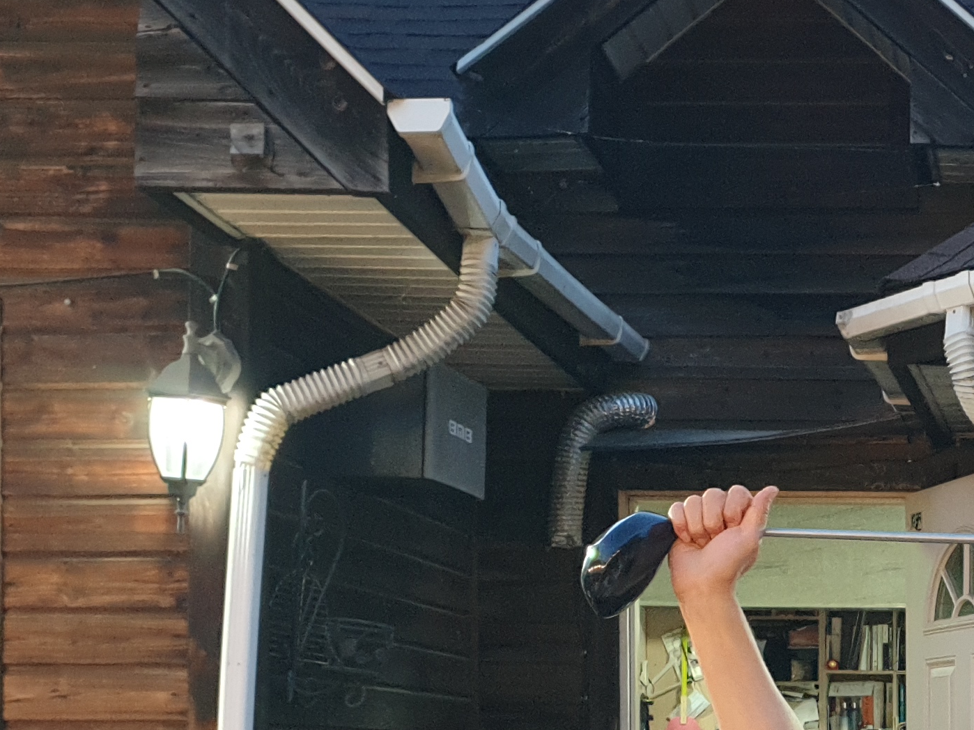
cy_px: 756
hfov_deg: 24.6
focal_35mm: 75
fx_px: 2110
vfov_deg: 19.0
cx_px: 1016
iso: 250
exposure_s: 1/60
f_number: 1.5
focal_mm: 4.3
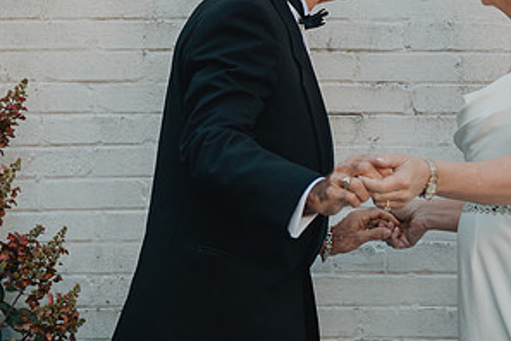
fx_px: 2257
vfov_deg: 8.6
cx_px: 334
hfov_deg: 12.9
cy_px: 52
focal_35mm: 159
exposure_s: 1/320
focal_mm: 78
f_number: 4
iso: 250
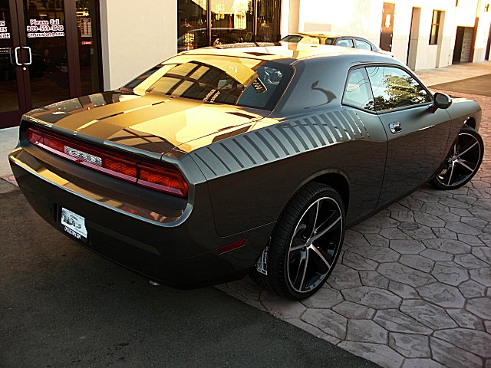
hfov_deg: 51.4
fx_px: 511
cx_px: 246
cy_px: 184
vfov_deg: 39.7
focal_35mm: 36
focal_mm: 6.3
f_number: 2.8
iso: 100
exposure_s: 1/100
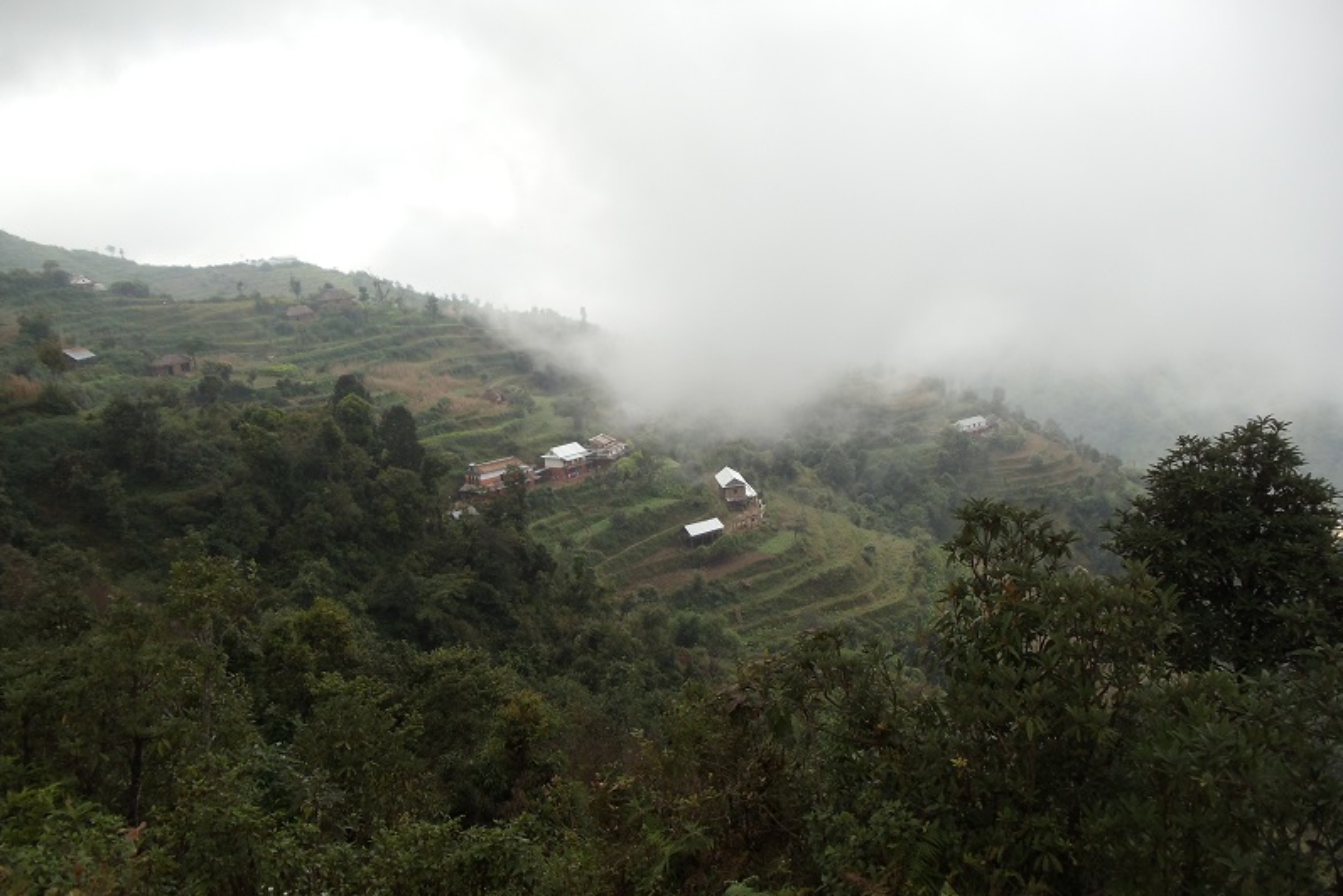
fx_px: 1716
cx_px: 672
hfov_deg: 42.7
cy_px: 503
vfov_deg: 29.2
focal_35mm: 46
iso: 100
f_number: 3.5
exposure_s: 1/320
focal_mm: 6
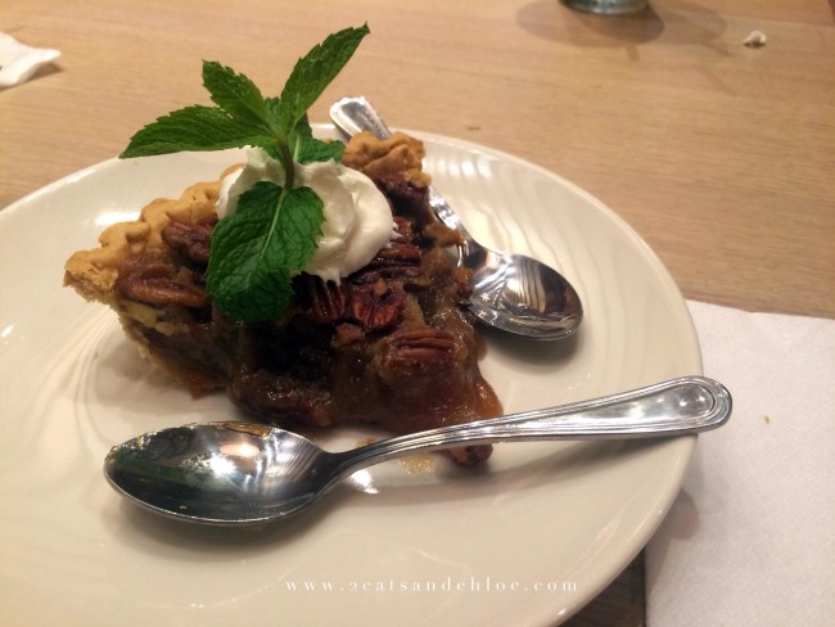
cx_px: 418
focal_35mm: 29
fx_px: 700
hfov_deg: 61.6
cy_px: 314
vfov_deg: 48.3
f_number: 2.2
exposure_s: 1/30
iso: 125
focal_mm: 4.15
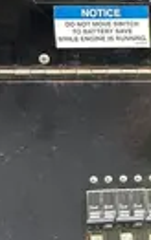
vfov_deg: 18.0
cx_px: 396
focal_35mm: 116
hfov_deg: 9.6
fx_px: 763
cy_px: 98
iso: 250
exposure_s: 1/60
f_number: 1.5
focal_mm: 5.7
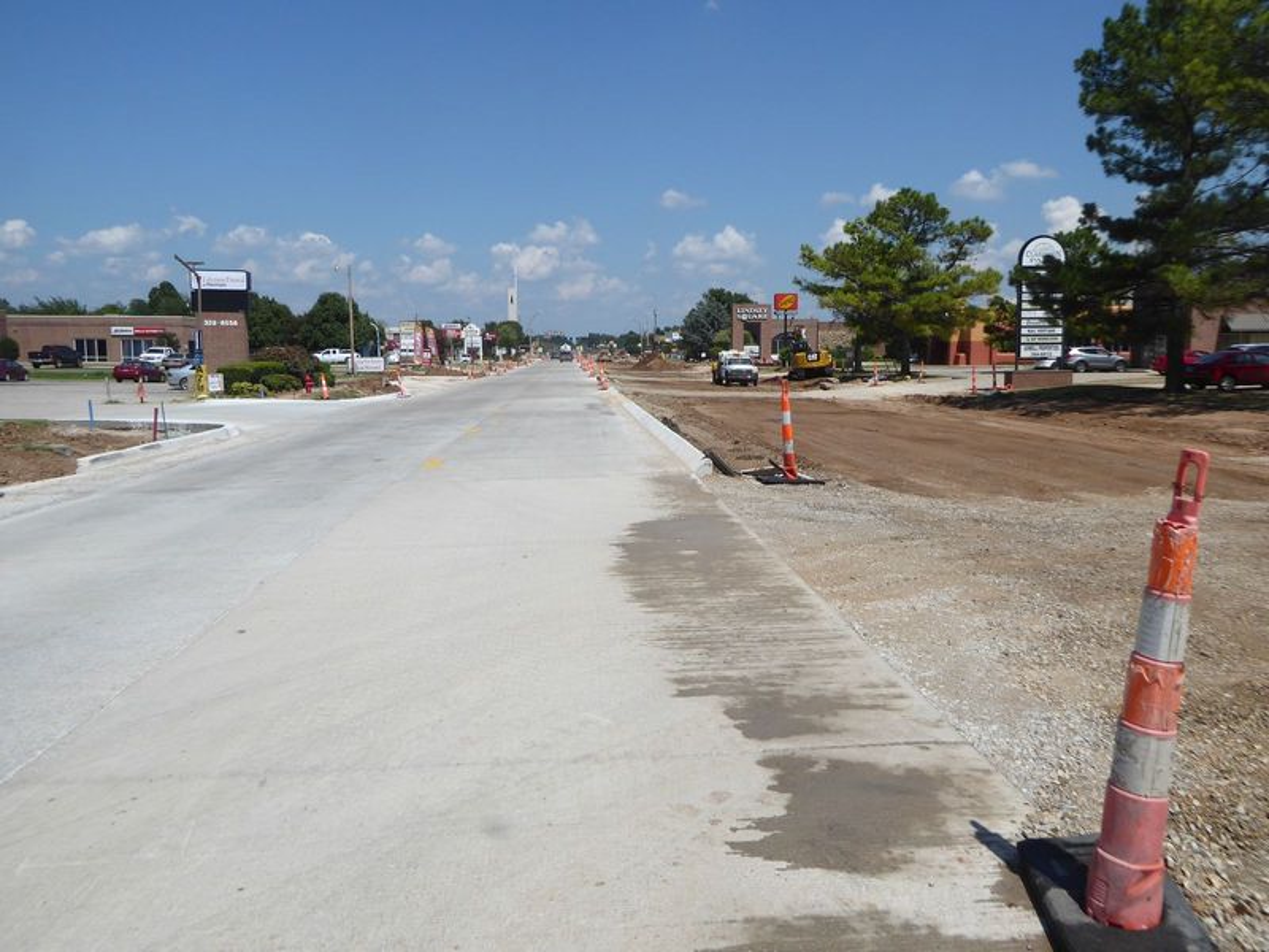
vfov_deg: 48.2
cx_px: 634
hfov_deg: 61.7
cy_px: 476
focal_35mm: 29
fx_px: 1063
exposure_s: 1/1300
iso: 80
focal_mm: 5
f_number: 3.5
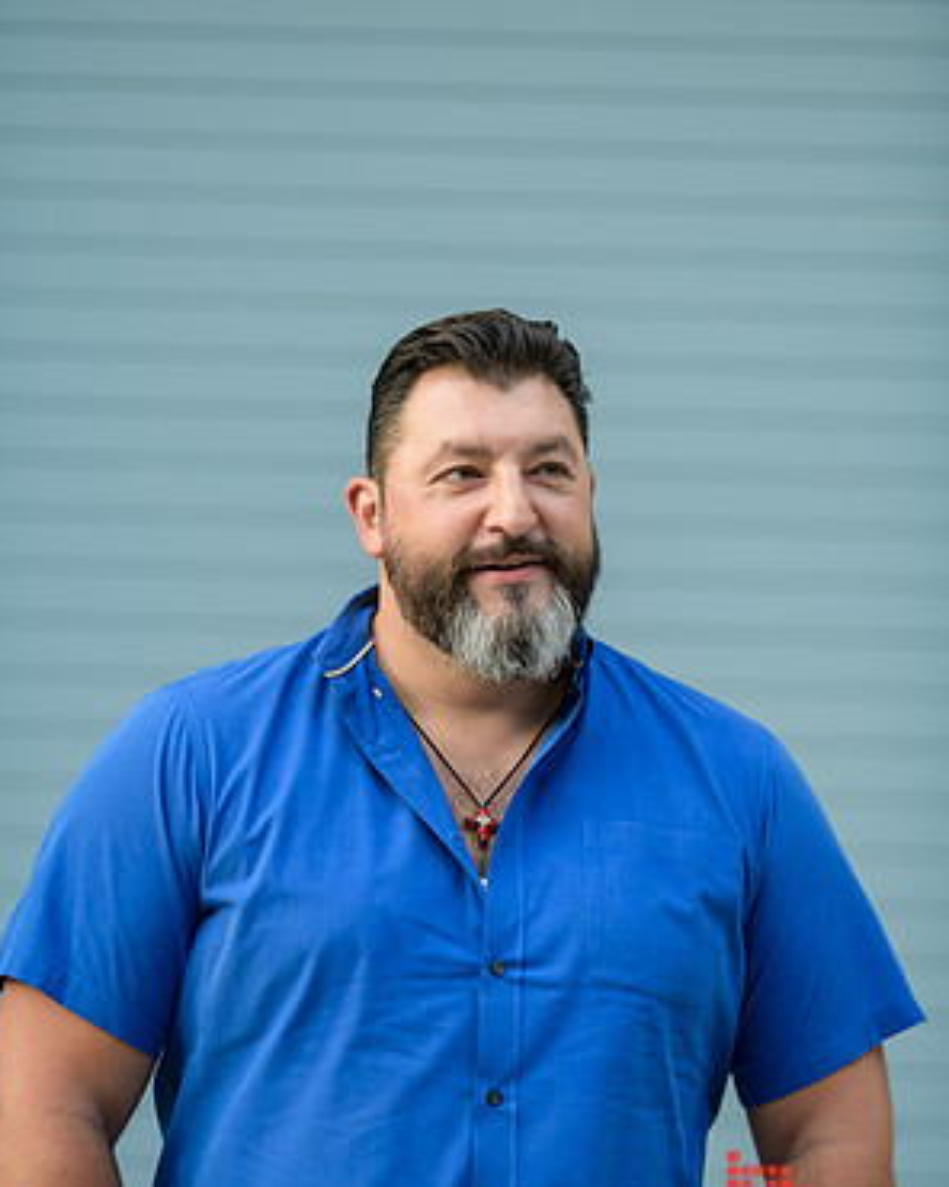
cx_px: 471
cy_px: 594
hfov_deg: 10.0
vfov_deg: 12.5
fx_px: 5407
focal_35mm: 154
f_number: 2
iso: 200
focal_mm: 135
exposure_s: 1/250
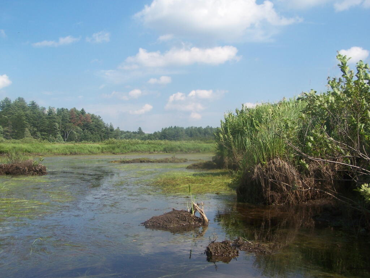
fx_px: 428
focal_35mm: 40
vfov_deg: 36.0
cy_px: 139
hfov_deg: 46.8
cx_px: 185
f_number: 4
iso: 80
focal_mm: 6.7
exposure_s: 1/640
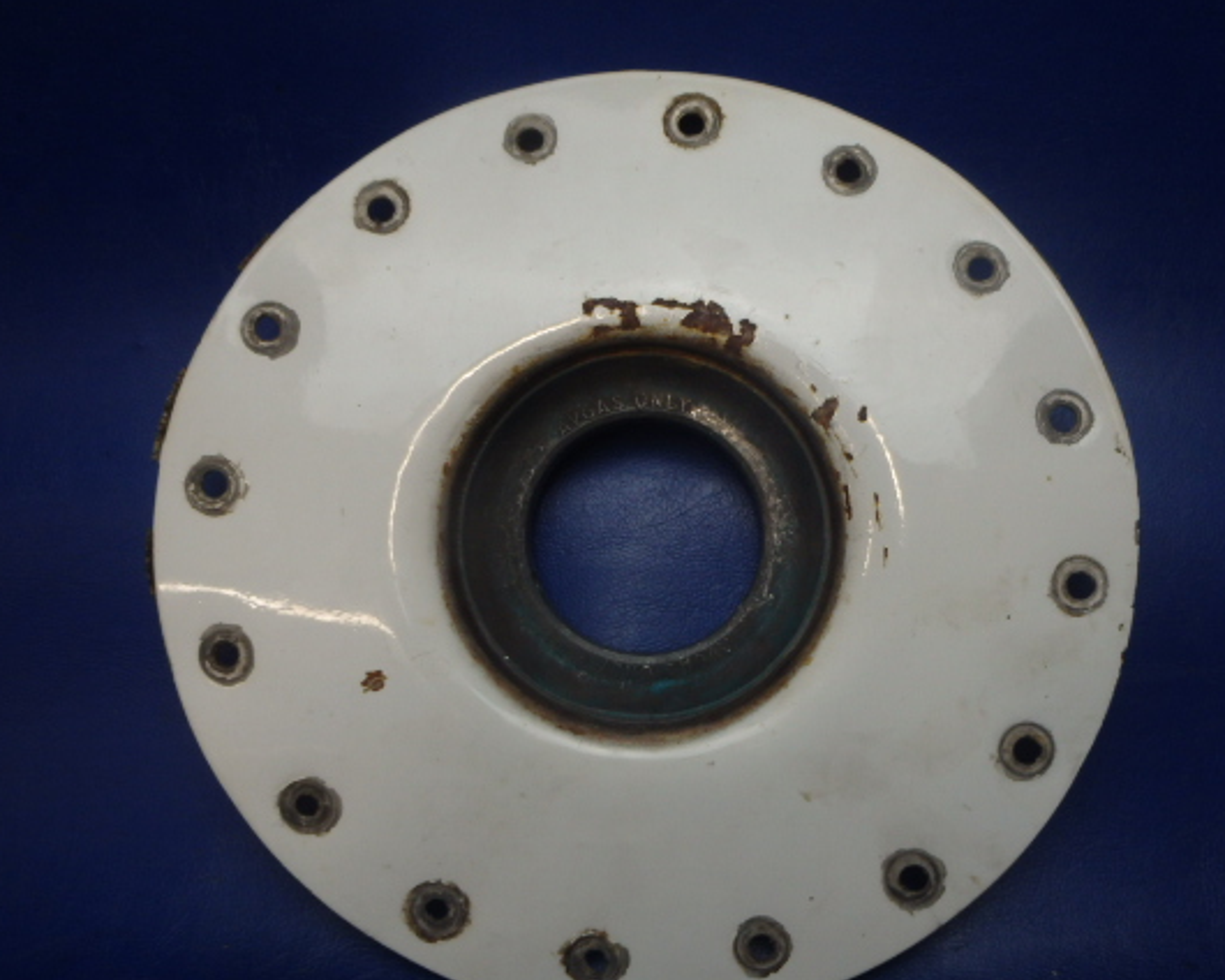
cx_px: 668
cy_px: 543
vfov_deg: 44.5
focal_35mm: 33
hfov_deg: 54.1
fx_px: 1196
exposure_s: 1/60
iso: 200
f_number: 3.9
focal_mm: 5
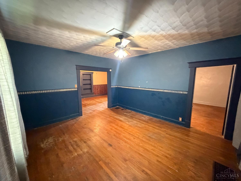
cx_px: 120
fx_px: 97
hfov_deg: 102.1
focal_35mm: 14
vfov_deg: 85.7
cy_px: 90
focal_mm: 2.22
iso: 2500
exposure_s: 1/30
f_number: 2.2
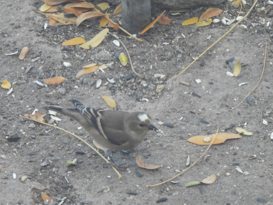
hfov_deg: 2.0
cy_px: 102
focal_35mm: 1000
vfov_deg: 1.5
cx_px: 136
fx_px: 7887
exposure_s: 1/80
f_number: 8
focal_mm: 178
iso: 800
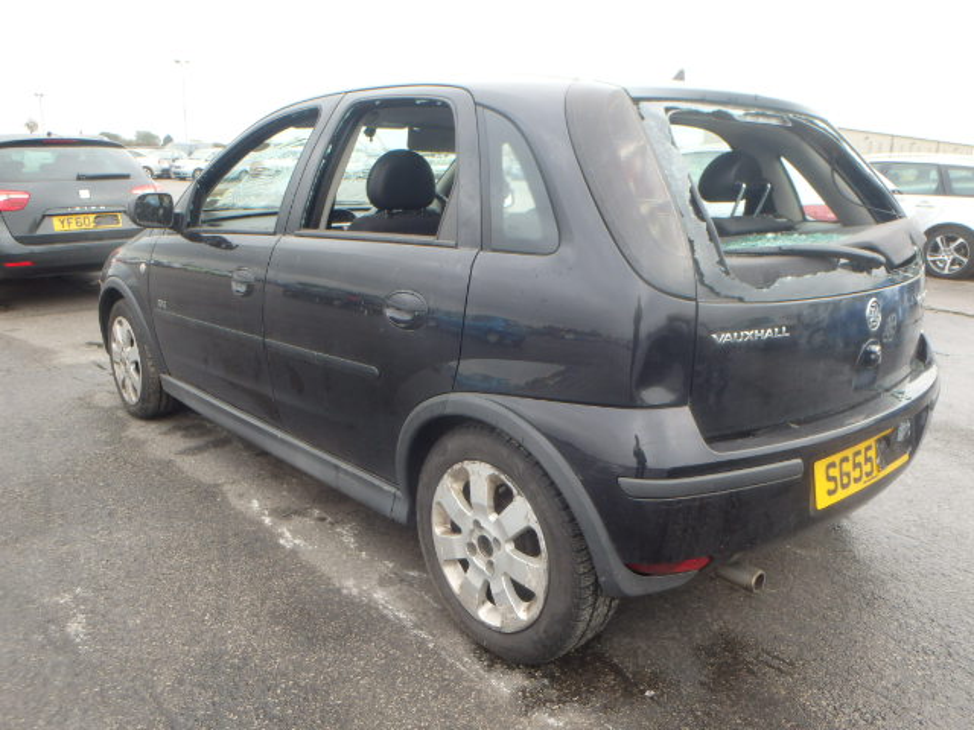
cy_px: 365
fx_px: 788
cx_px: 487
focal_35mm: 28
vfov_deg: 49.7
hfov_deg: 63.4
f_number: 3.9
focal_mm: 5
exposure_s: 1/60
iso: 125
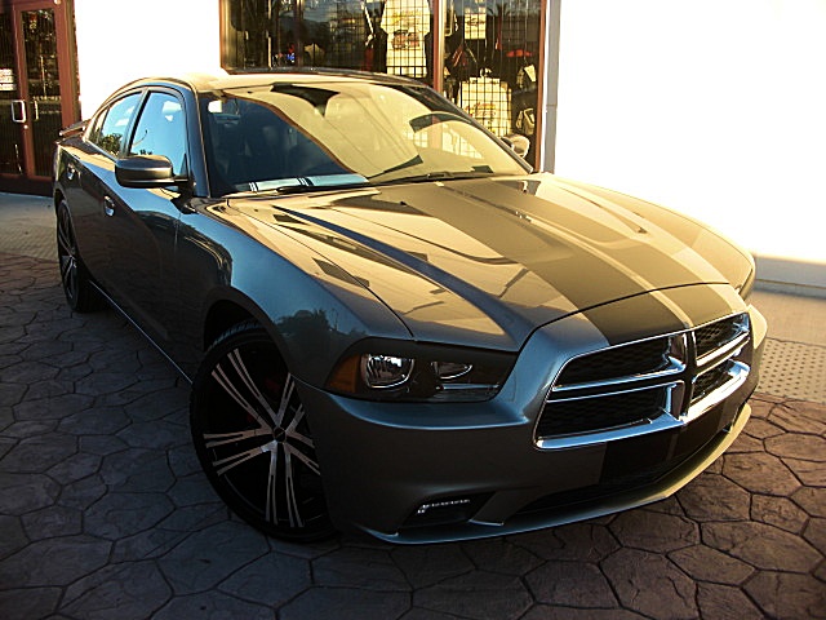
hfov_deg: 51.4
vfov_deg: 39.7
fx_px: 859
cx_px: 413
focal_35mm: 36
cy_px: 310
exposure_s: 1/160
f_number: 2.8
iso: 50
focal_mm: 6.3
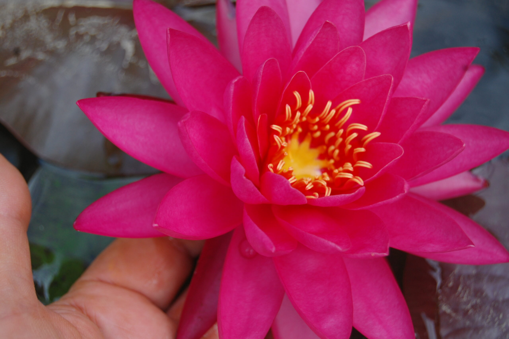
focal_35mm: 82
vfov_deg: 16.5
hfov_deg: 24.6
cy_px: 170
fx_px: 1165
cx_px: 254
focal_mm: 55
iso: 400
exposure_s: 1/250
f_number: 5.6
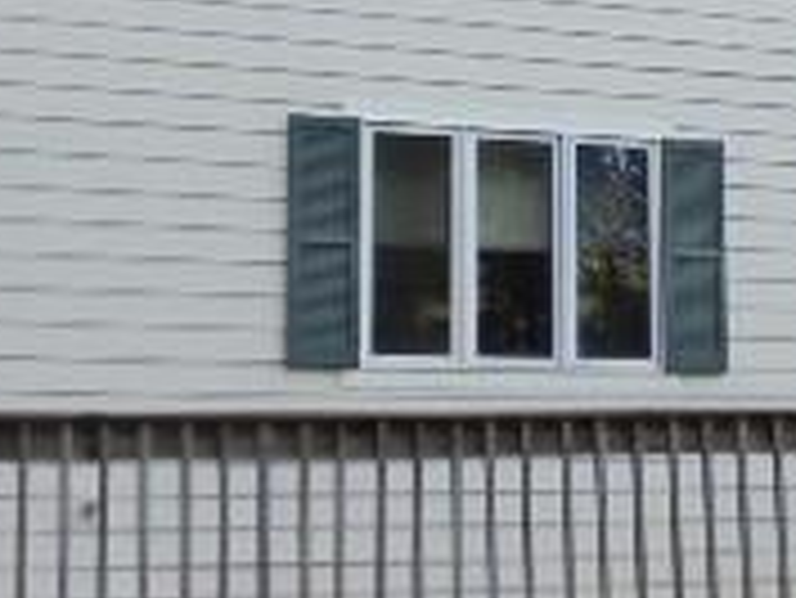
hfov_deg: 20.6
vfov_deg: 15.6
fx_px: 2163
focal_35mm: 94
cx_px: 648
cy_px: 99
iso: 100
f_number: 3.5
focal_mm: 4.6
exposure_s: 1/100
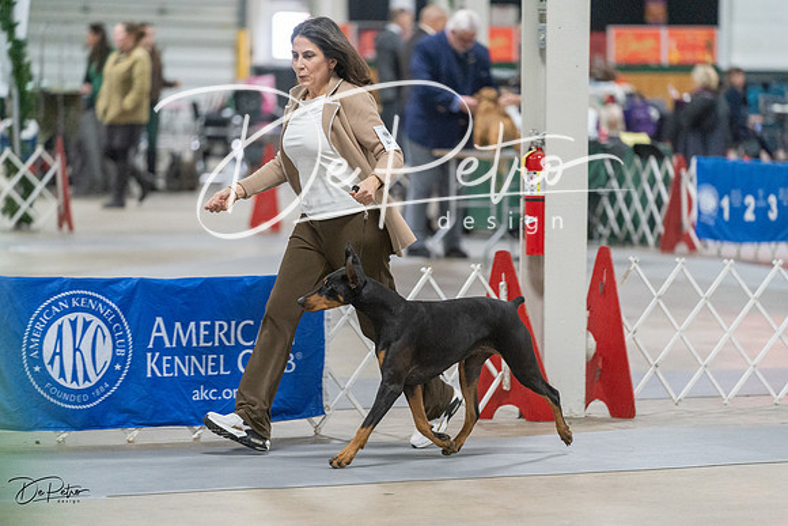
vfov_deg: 7.8
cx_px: 394
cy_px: 263
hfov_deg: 11.7
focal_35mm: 176
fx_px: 3853
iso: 6400
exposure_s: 1/320
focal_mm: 176
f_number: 2.8
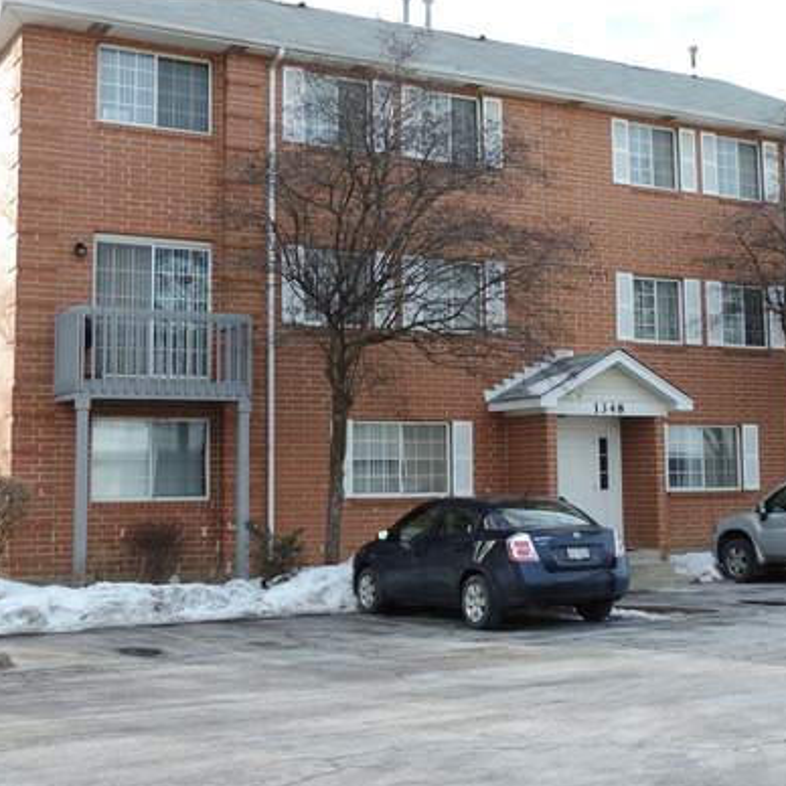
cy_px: 314
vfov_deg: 33.3
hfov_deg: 33.4
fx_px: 1310
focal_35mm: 51
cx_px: 444
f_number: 3.3
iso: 80
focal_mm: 6.2
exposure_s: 1/200
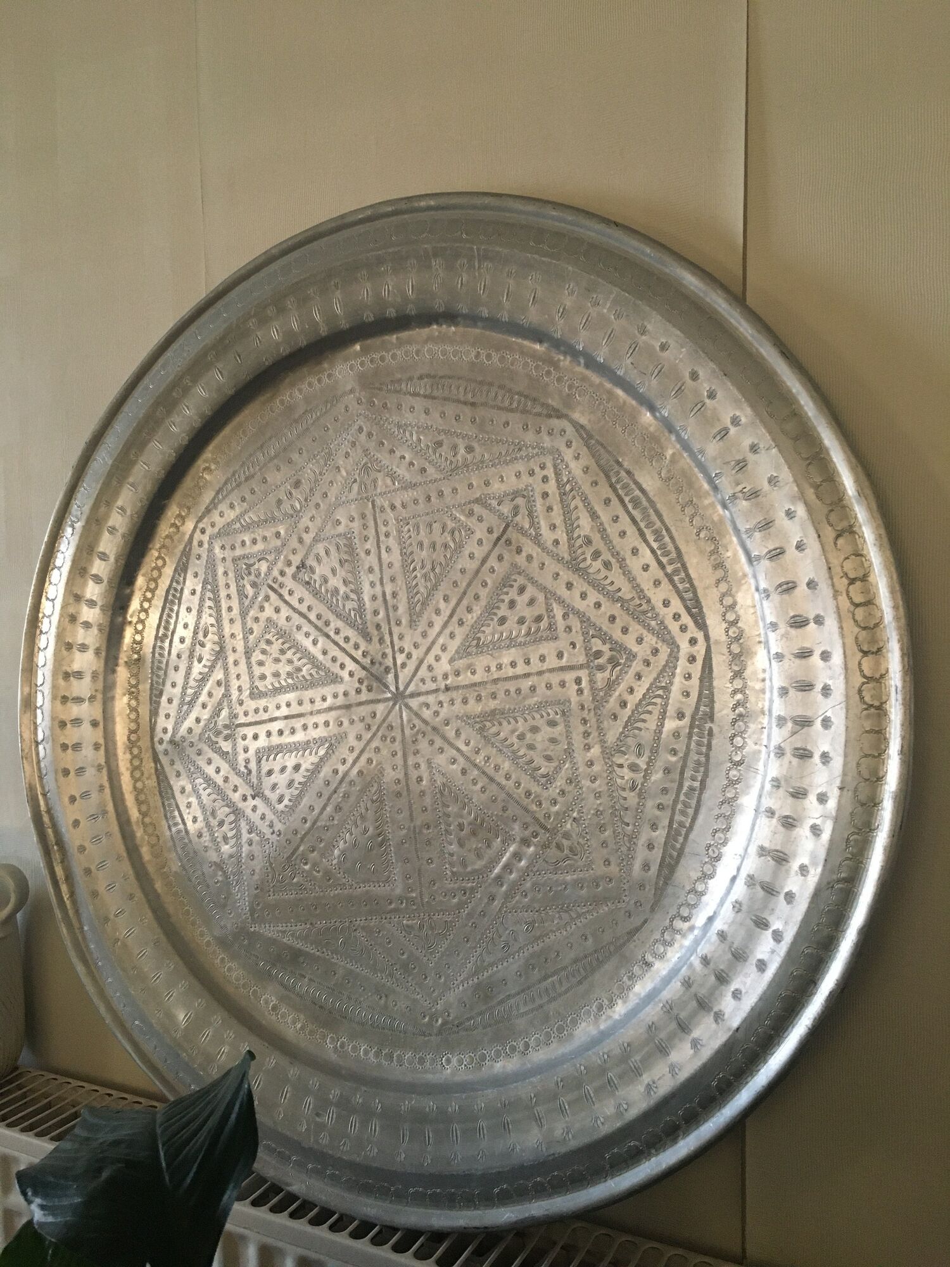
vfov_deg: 61.7
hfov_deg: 48.2
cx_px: 475
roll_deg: +0.2
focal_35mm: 29
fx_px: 1061
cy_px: 634
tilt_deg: -3.0
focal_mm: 4.15
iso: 200
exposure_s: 1/33
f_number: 2.2
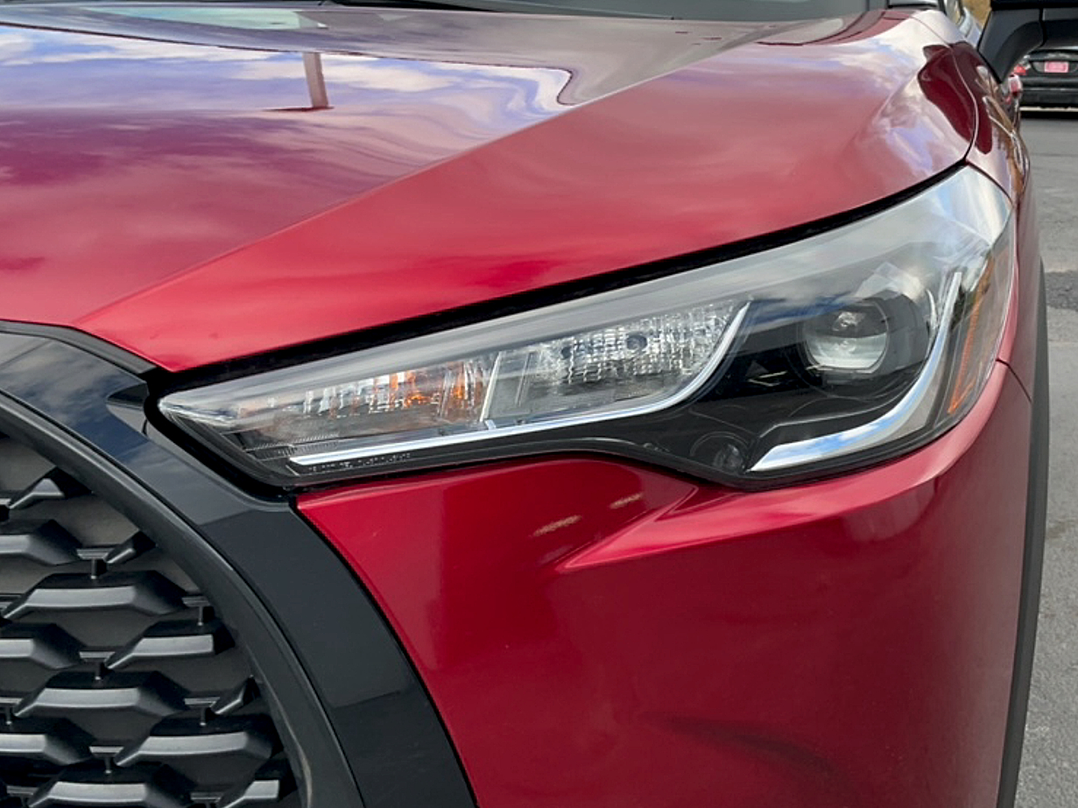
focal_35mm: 39
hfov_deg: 47.6
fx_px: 1214
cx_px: 652
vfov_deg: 36.8
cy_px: 349
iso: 25
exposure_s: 1/342
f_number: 1.8
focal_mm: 3
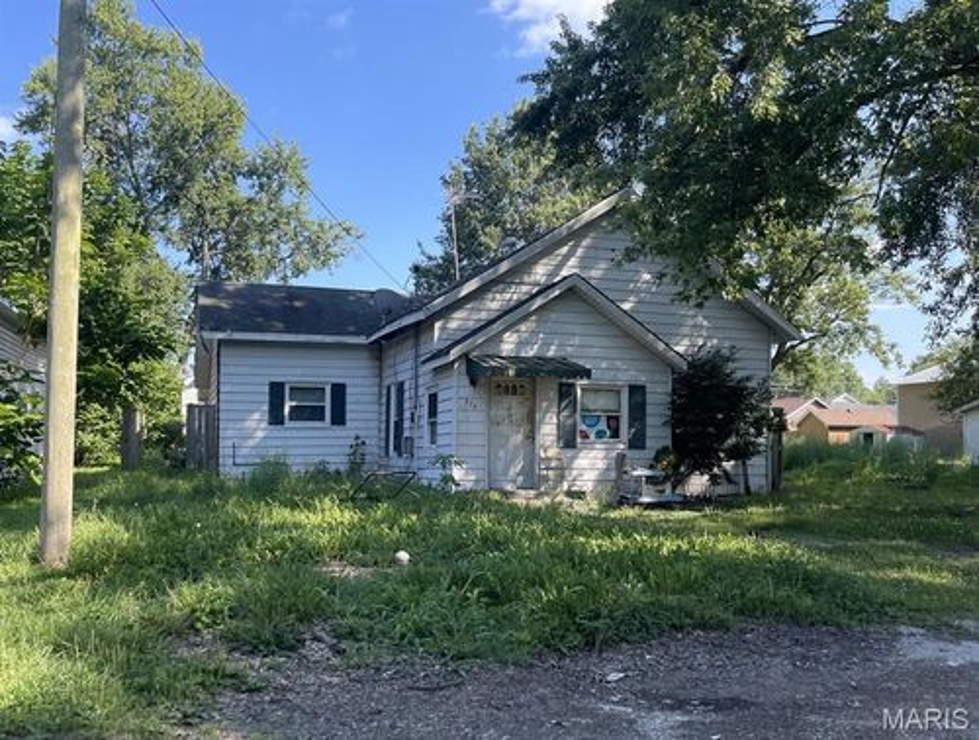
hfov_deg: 69.2
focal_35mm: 25
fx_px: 709
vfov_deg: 55.1
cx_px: 490
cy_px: 370
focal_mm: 5.1
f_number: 1.6
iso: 32
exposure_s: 1/923
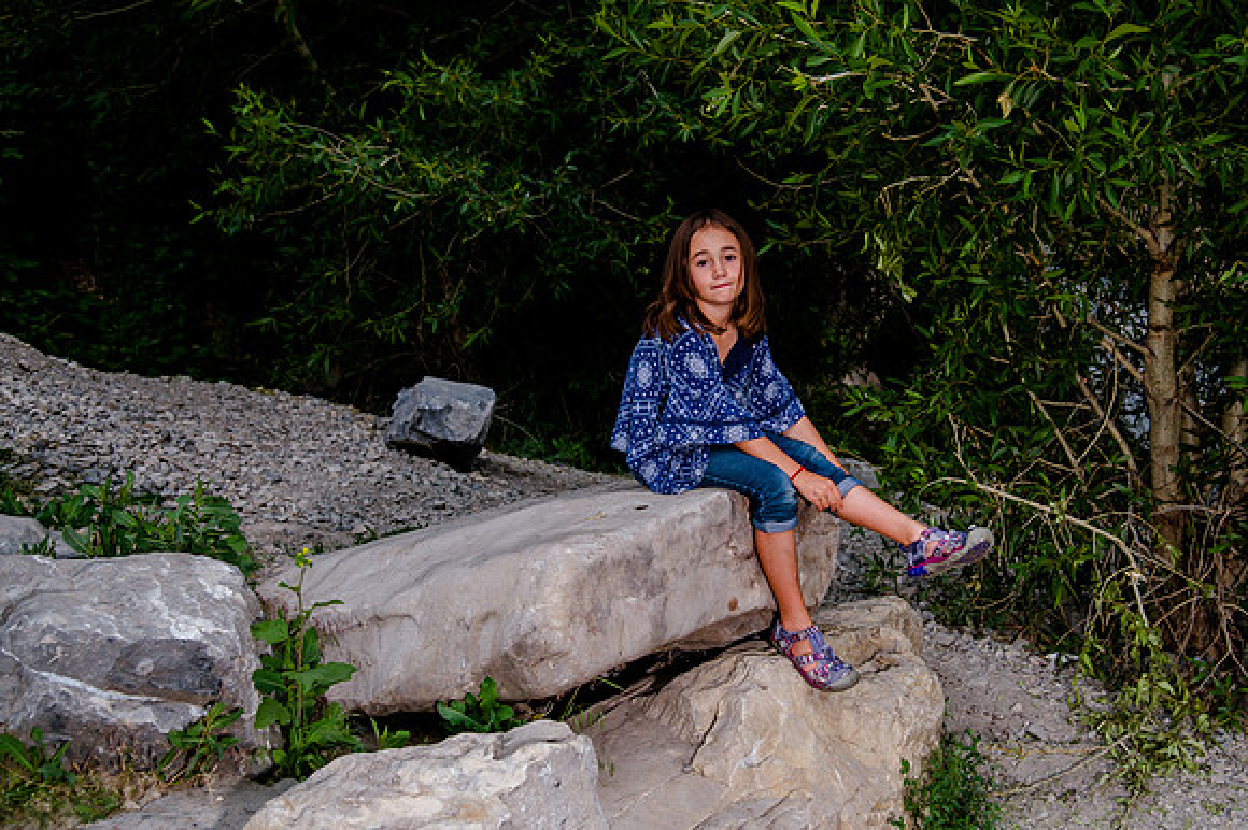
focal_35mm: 46
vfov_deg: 29.3
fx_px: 1590
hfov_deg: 42.8
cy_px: 396
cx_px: 716
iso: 400
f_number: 5
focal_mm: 40
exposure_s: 1/250
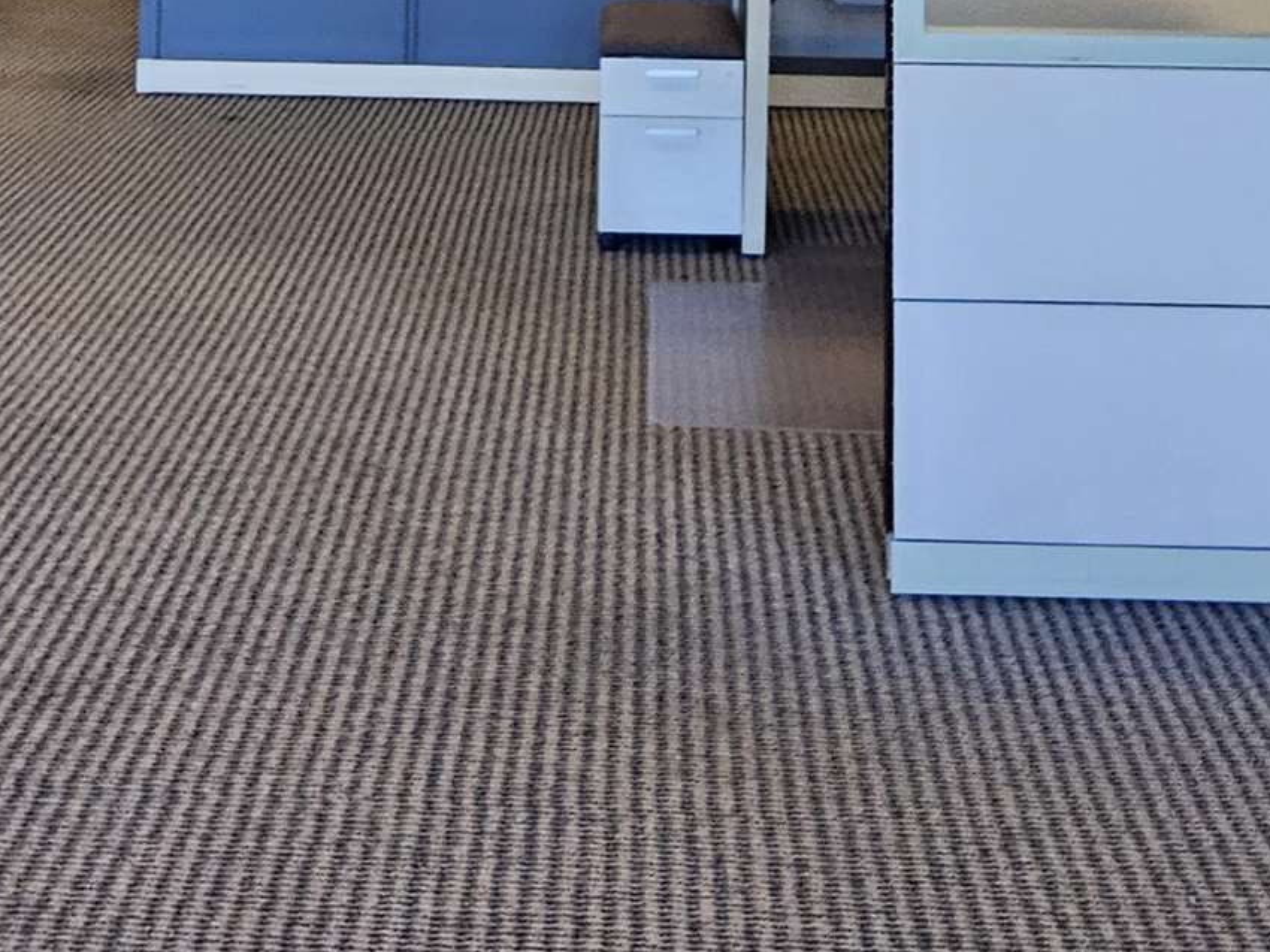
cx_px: 562
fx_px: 1724
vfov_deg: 24.1
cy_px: -483
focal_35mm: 47
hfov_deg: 40.4
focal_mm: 2.2
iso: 125
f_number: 2.2
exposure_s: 1/60
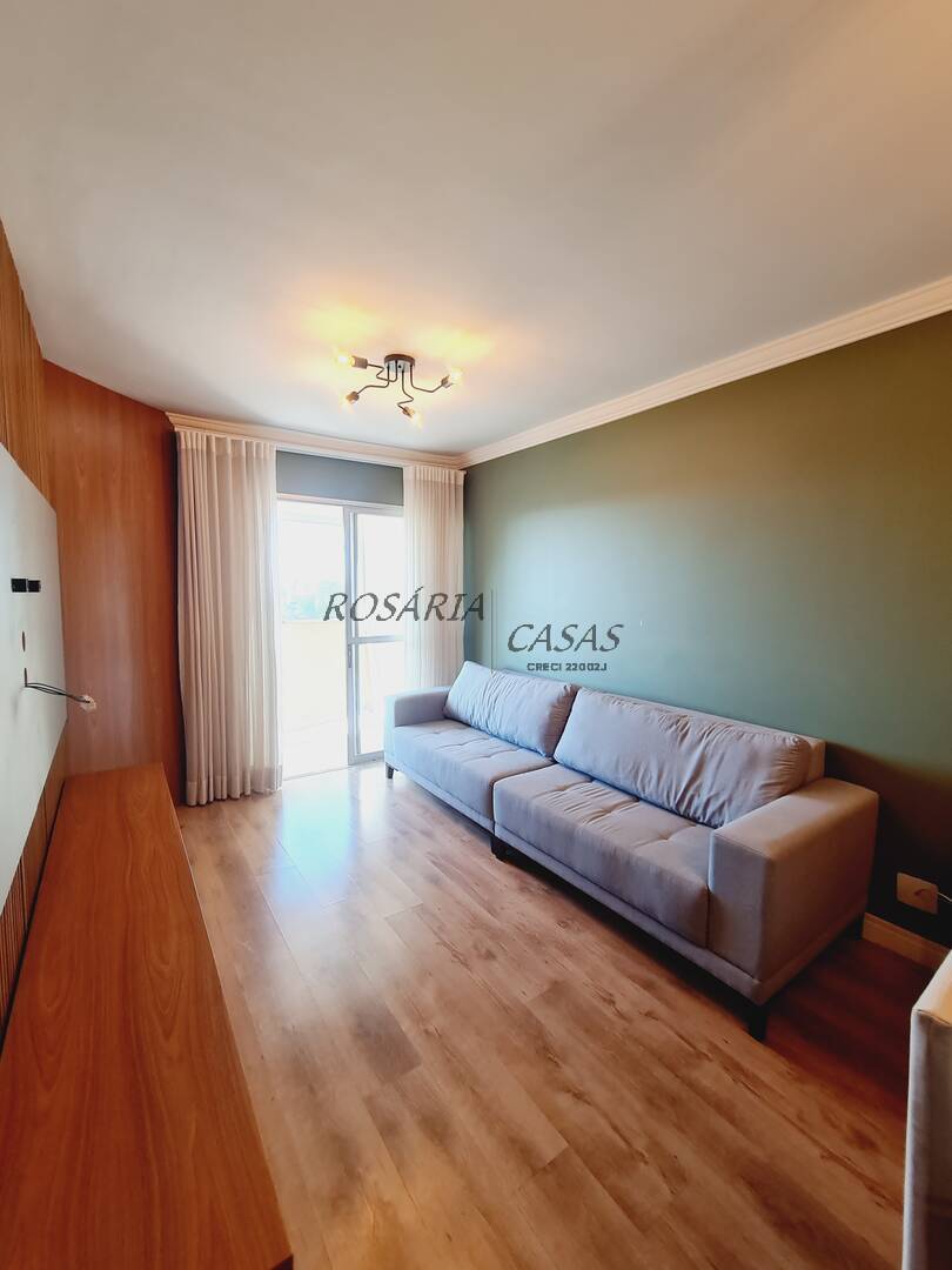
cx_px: 476
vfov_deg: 106.2
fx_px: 477
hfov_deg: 89.9
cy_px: 635
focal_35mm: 13
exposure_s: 1/60
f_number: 2.2
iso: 100
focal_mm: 2.2
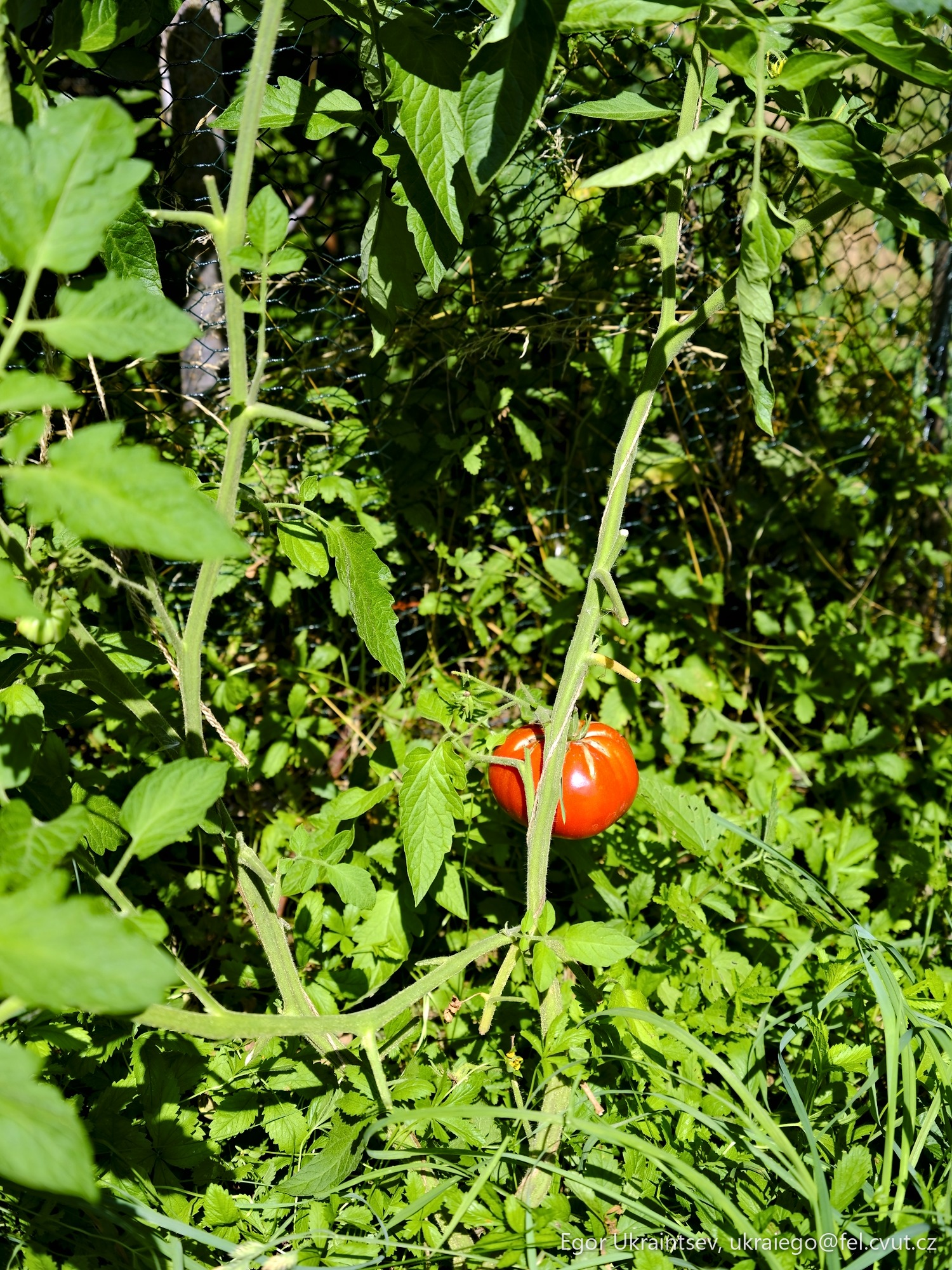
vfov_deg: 34.9
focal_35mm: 55
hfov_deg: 26.6
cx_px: 476
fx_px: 2017
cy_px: 635
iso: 100
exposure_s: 1/200
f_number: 6.4
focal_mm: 70
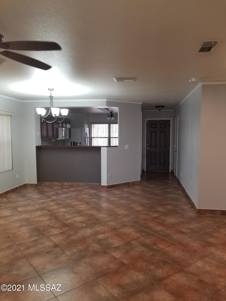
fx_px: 226
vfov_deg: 67.3
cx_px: 113
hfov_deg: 53.1
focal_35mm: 26
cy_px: 150
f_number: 1.7
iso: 100
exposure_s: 1/24
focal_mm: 4.3
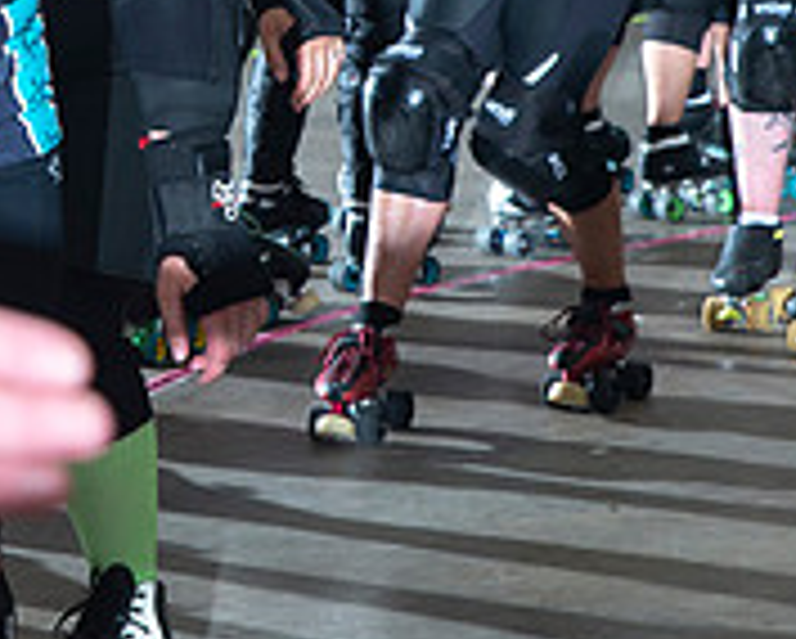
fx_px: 5071
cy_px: -20
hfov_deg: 8.9
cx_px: 40
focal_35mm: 215
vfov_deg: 7.2
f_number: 7.1
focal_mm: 70
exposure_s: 1/160
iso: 800
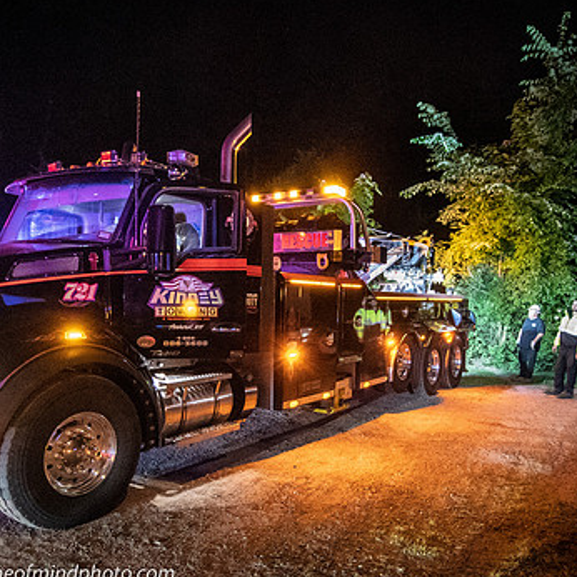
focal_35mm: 28
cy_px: 342
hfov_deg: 57.3
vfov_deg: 56.9
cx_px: 275
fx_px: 528
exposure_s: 1/30
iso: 12800
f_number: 4
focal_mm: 12
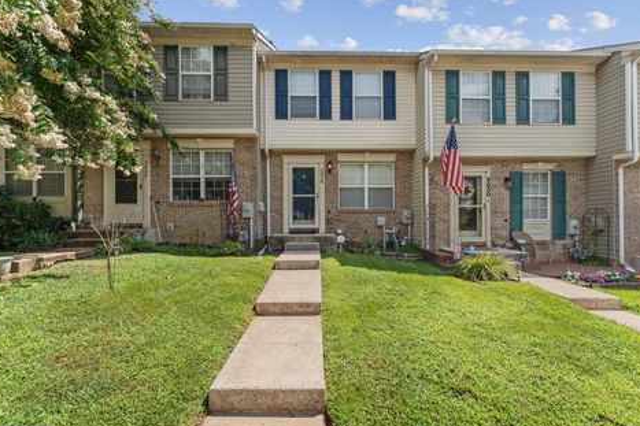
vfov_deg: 77.2
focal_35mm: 15
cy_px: 224
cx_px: 322
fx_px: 267
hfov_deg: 100.4
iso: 100
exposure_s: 1/250
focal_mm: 14
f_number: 8
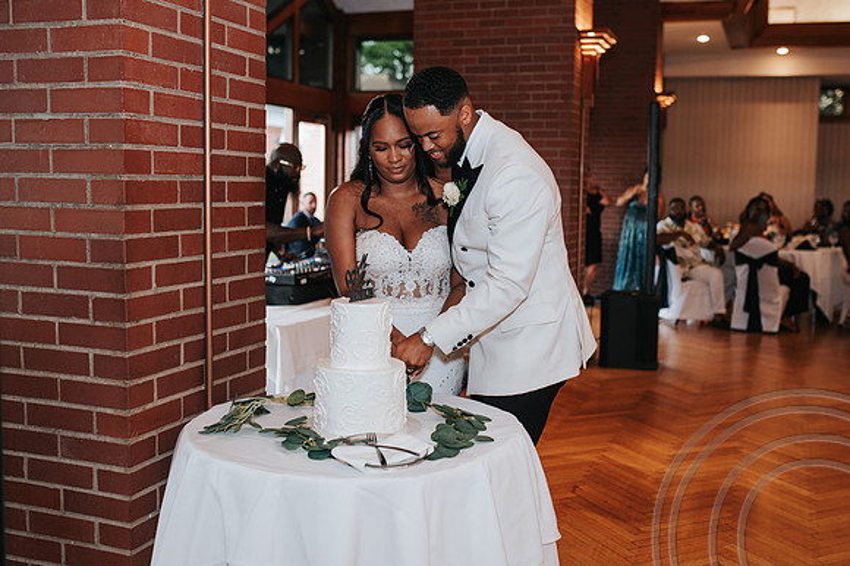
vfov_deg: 33.7
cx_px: 459
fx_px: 932
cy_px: 275
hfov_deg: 49.0
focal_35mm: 40
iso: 640
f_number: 2.8
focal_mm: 35
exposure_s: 1/125
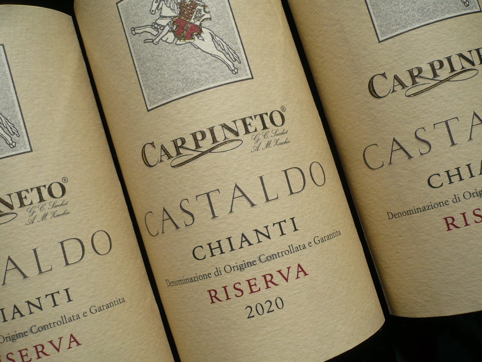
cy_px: 181
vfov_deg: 40.7
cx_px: 241
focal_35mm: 35
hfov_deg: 52.6
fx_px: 487
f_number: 8
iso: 100
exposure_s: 1/320
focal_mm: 5.8
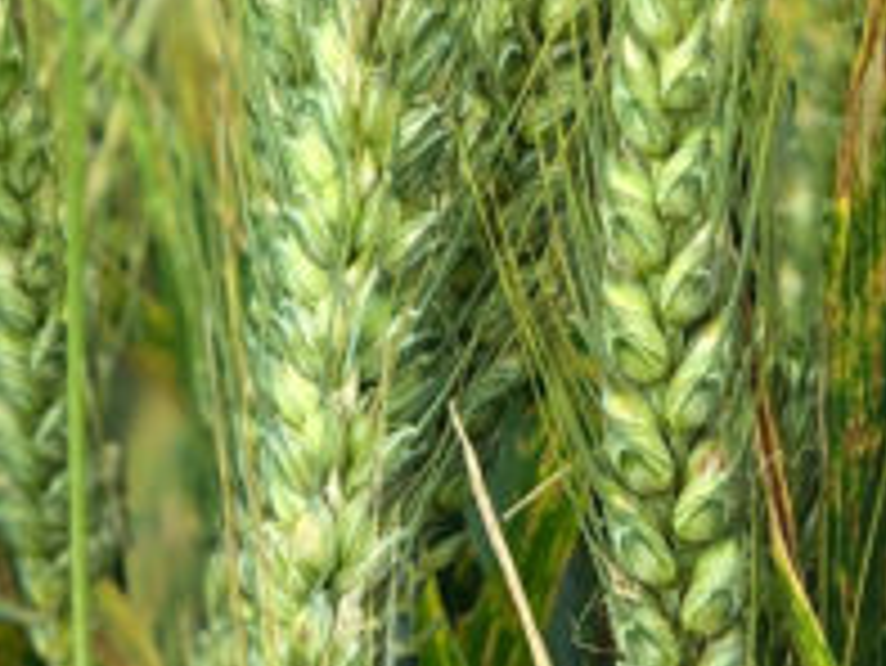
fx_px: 6915
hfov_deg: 7.3
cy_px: 198
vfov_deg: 5.5
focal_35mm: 270
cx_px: 571
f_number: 2.4
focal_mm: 6
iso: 16
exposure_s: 1/121
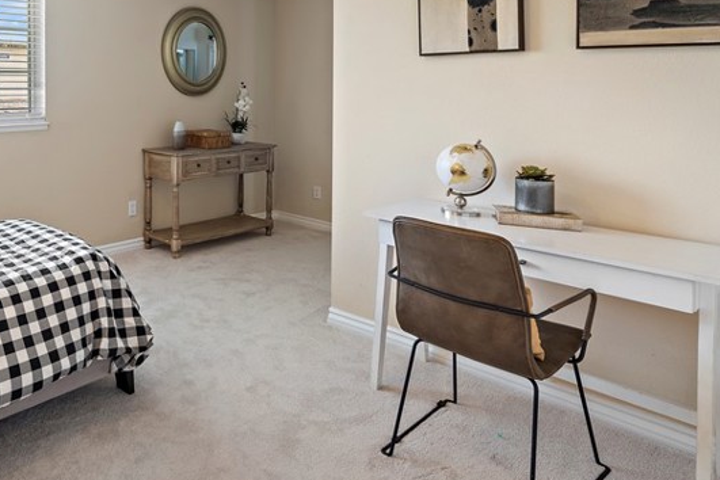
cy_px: 74
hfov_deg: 60.1
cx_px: 113
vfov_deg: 44.7
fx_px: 540
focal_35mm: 27
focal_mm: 14
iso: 250
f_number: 8
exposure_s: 1/1.25
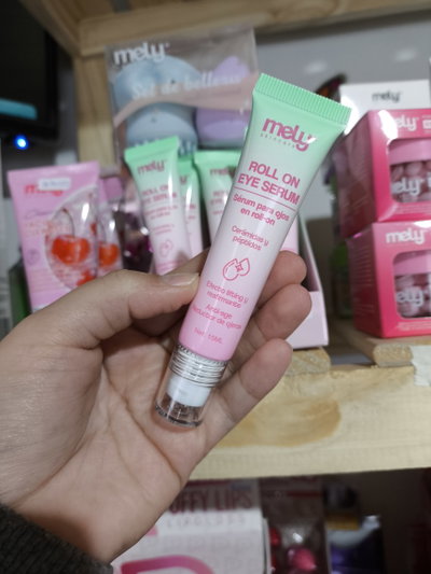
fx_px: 415
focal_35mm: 25
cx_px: 216
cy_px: 287
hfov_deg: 54.9
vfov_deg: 69.4
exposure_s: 1/33.3
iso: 500
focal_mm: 4.71
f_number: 1.7
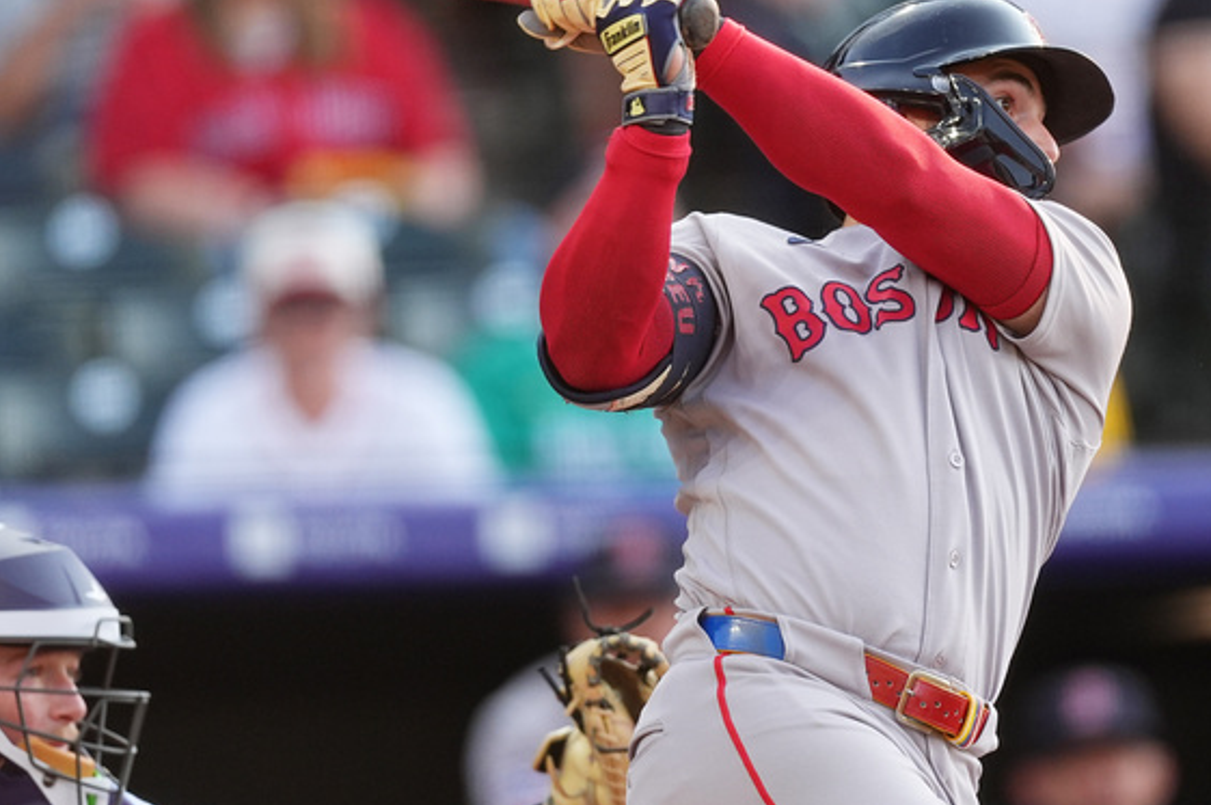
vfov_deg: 1.3
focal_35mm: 1096
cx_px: 809
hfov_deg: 1.9
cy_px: 365
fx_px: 36835
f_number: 4
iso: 800
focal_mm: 600
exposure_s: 1/1250
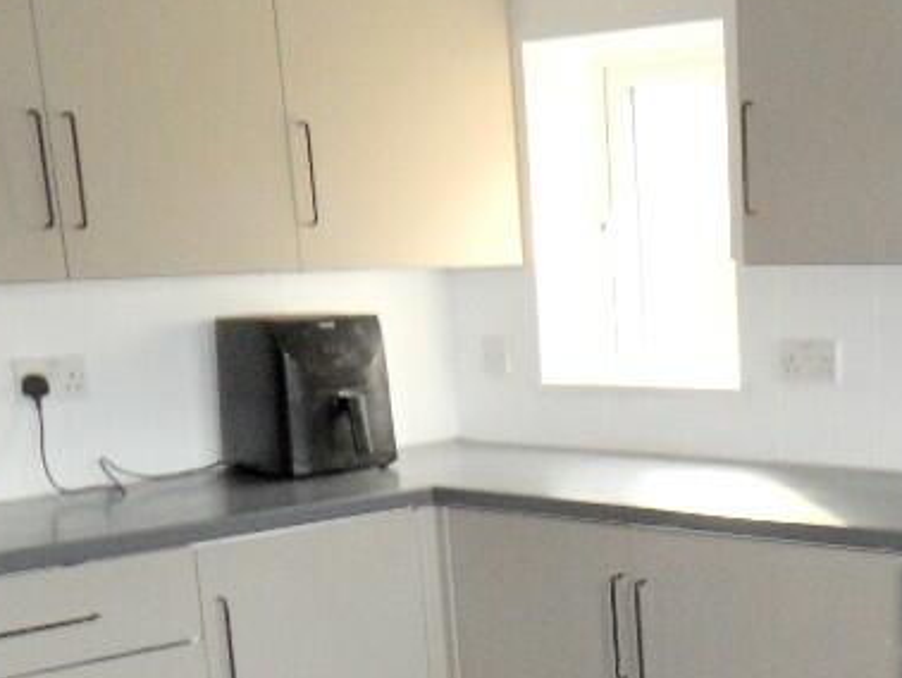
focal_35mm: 65
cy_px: 697
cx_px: 847
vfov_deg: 21.7
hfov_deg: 28.4
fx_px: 1695
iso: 120
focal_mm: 3.9
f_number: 3.2
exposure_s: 1/30
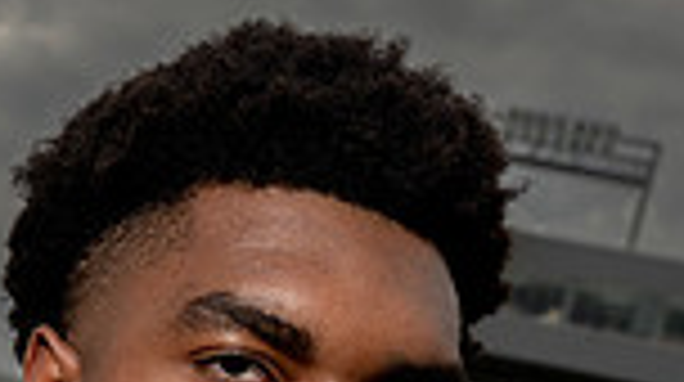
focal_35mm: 115
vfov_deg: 9.4
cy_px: 890
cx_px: 180
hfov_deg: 18.5
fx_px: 2083
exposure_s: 1/250
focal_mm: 37
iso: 100
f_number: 8
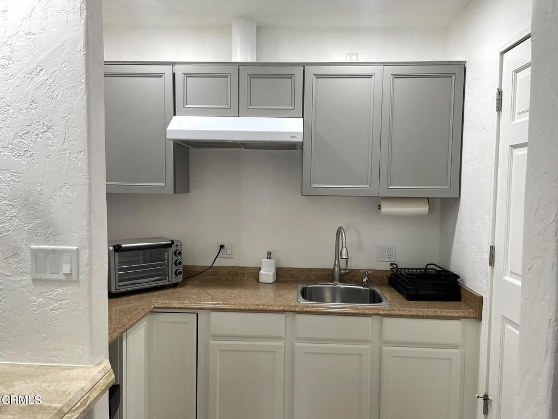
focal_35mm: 26
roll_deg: -2.1
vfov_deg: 53.1
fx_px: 419
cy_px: 210
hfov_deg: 67.3
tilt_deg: -4.2
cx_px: 279
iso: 125
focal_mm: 4.2
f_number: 1.6
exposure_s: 1/120
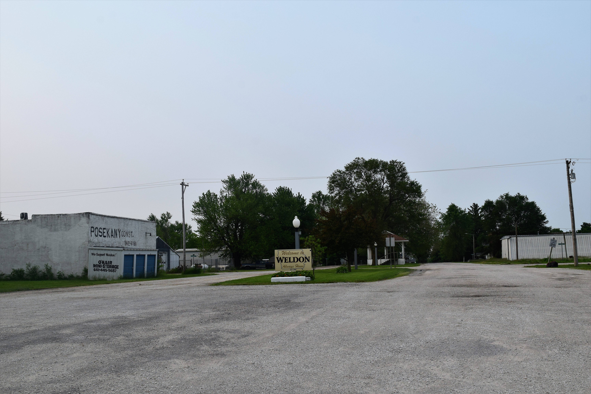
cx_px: 296
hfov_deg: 46.4
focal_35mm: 42
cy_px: 197
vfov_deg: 31.9
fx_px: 689
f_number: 11
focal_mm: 28
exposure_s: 1/500
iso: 400
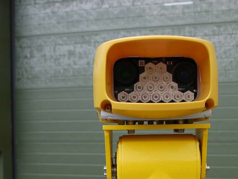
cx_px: 160
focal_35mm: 64
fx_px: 440
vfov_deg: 22.6
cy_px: 141
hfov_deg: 30.0
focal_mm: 20
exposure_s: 1/125
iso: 100
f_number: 5
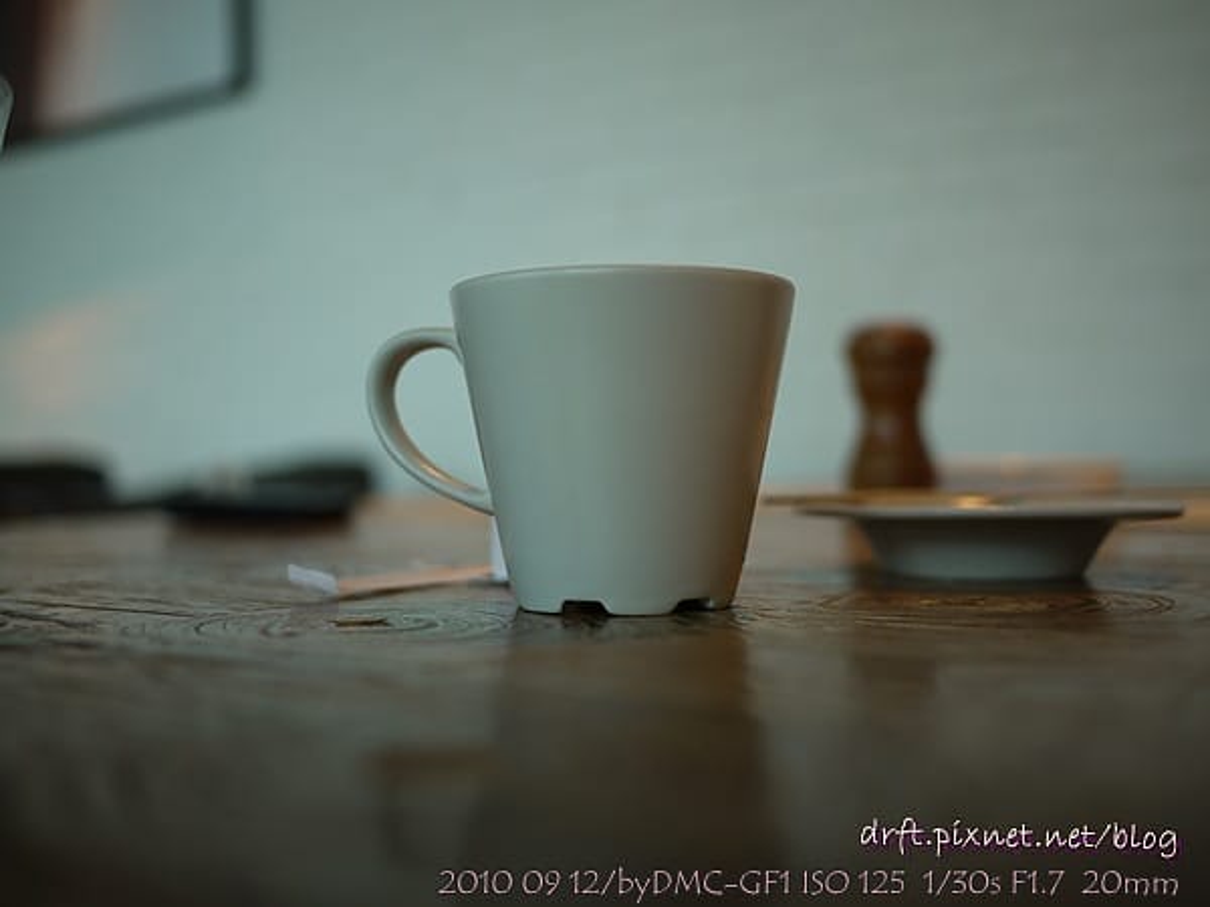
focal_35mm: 40
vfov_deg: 36.0
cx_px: 605
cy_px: 454
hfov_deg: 46.8
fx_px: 1398
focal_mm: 20
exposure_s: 1/30
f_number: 1.7
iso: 125
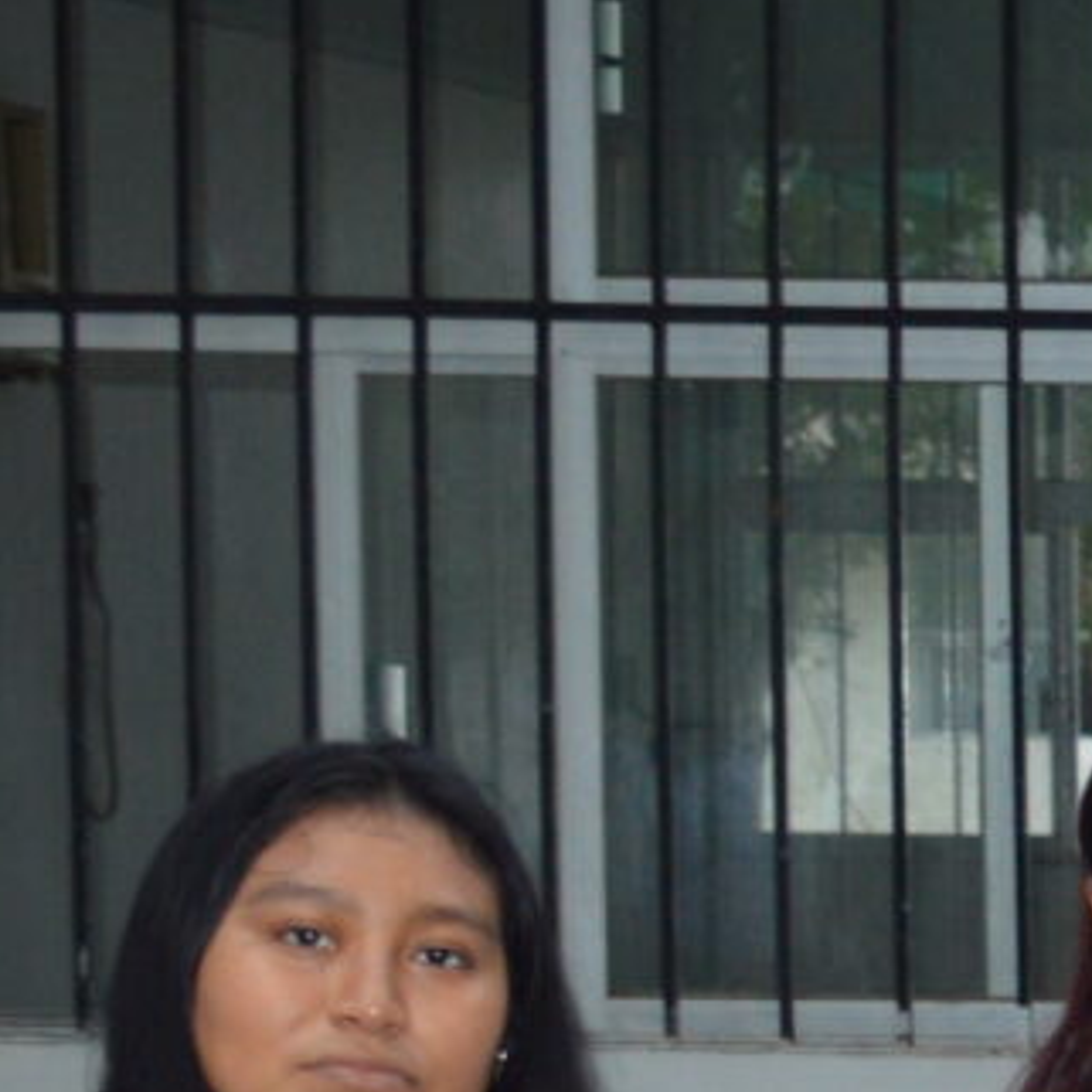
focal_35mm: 183
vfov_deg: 9.3
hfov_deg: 8.0
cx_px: 3473
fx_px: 6531
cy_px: 1636
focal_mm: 18
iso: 400
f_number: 3.5
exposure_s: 1/60
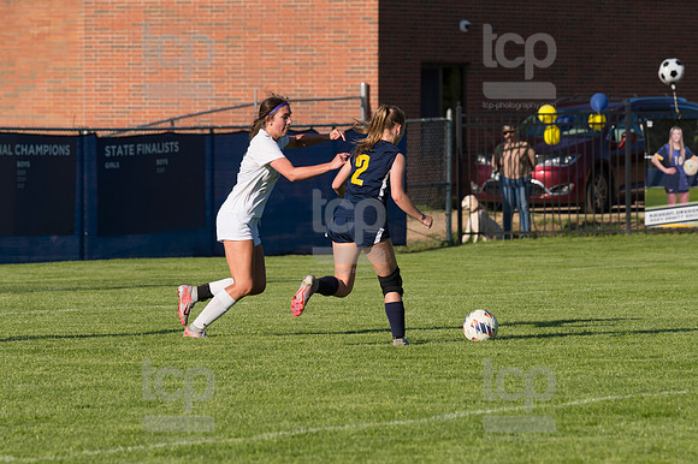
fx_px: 5658
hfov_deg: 7.1
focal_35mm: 292
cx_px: 349
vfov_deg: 4.7
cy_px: 232
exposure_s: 1/1600
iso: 250
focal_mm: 195
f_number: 5.6
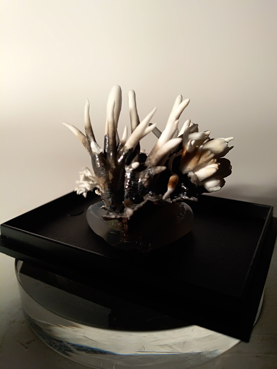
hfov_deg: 53.1
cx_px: 138
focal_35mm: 26
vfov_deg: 67.3
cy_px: 184
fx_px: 277
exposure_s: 1/50
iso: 111
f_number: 2
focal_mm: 3.54
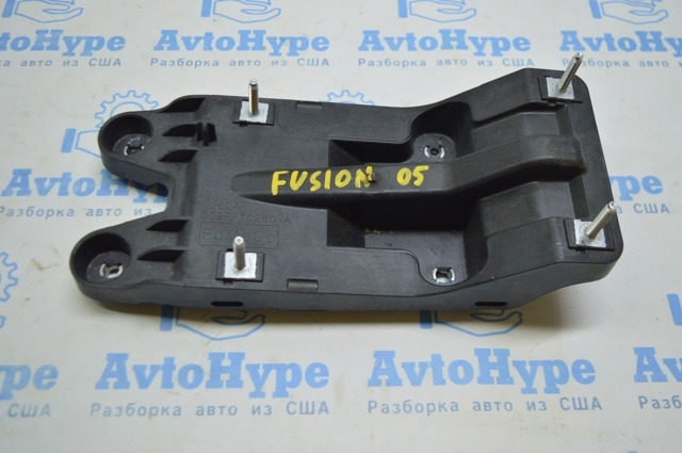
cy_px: 226
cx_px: 341
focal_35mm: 36
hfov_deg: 53.2
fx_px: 681
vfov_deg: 36.8
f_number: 4
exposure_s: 1/60
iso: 400
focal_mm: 24
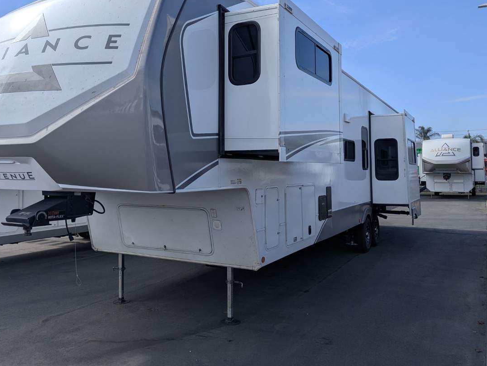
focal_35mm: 31
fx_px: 437
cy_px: 156
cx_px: 207
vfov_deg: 45.4
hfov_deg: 58.0
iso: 47
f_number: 1.85
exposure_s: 1/3425
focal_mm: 6.81
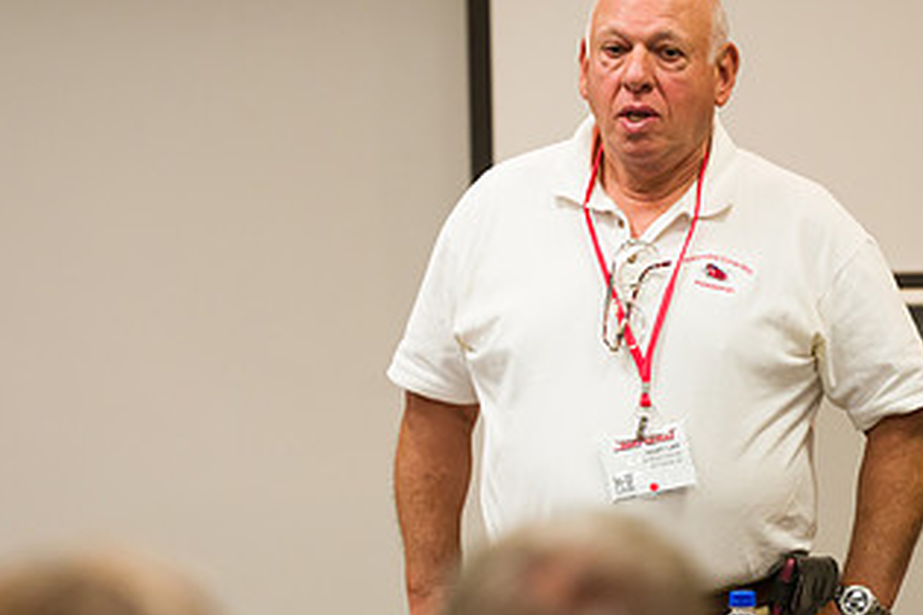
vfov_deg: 3.7
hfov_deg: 5.6
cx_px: 299
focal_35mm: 368
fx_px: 9434
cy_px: 296
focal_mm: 200
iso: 2500
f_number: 3.2
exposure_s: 1/125
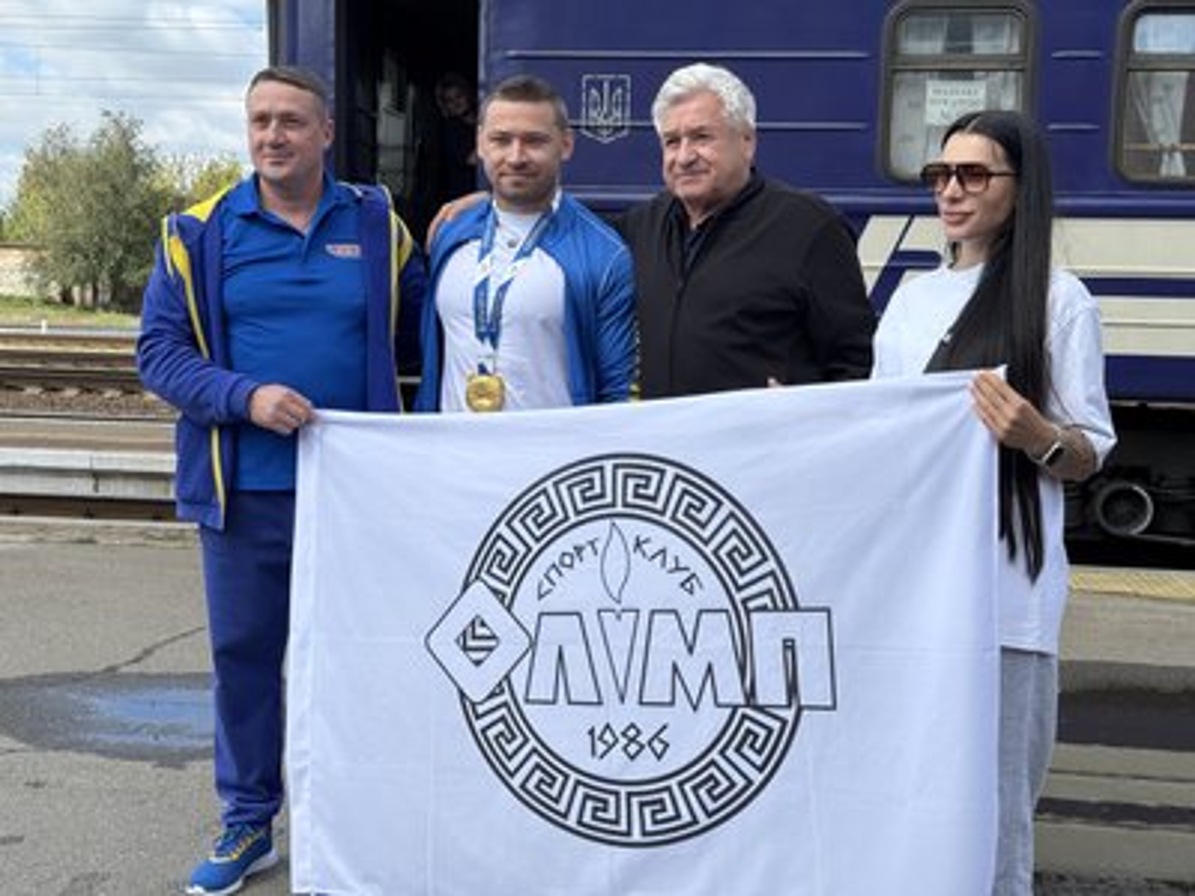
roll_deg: -1.5
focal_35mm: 48
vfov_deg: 30.3
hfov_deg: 39.7
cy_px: 448
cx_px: 598
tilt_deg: -6.0
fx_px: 1657
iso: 64
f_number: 1.78
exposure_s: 1/2959
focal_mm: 6.76
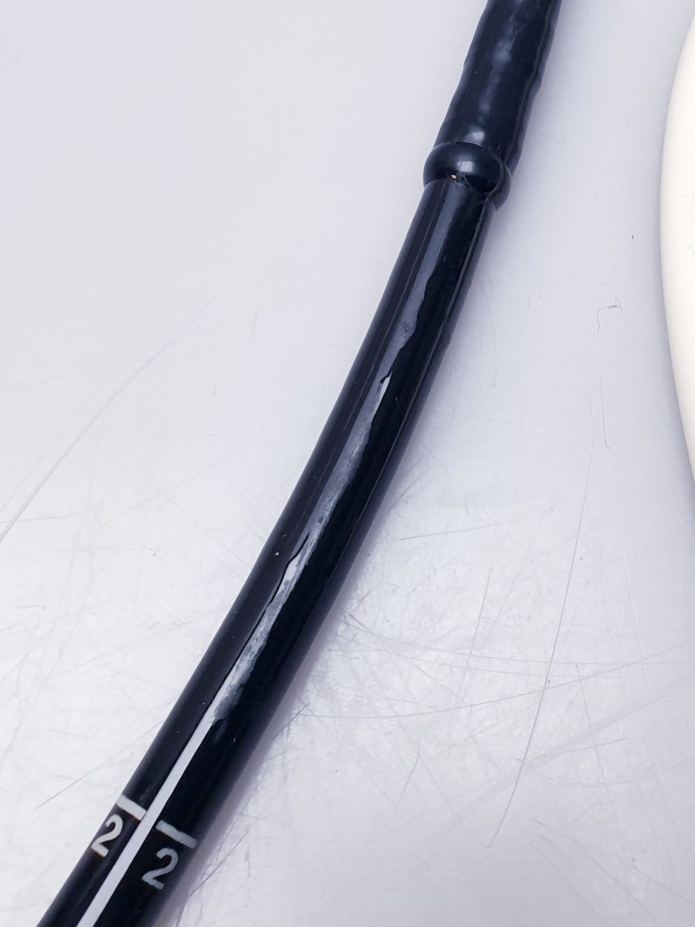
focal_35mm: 51
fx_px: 1365
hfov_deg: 27.7
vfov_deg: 34.7
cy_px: 43
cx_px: 597
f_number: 2.4
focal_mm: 4.3
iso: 100
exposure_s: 1/100
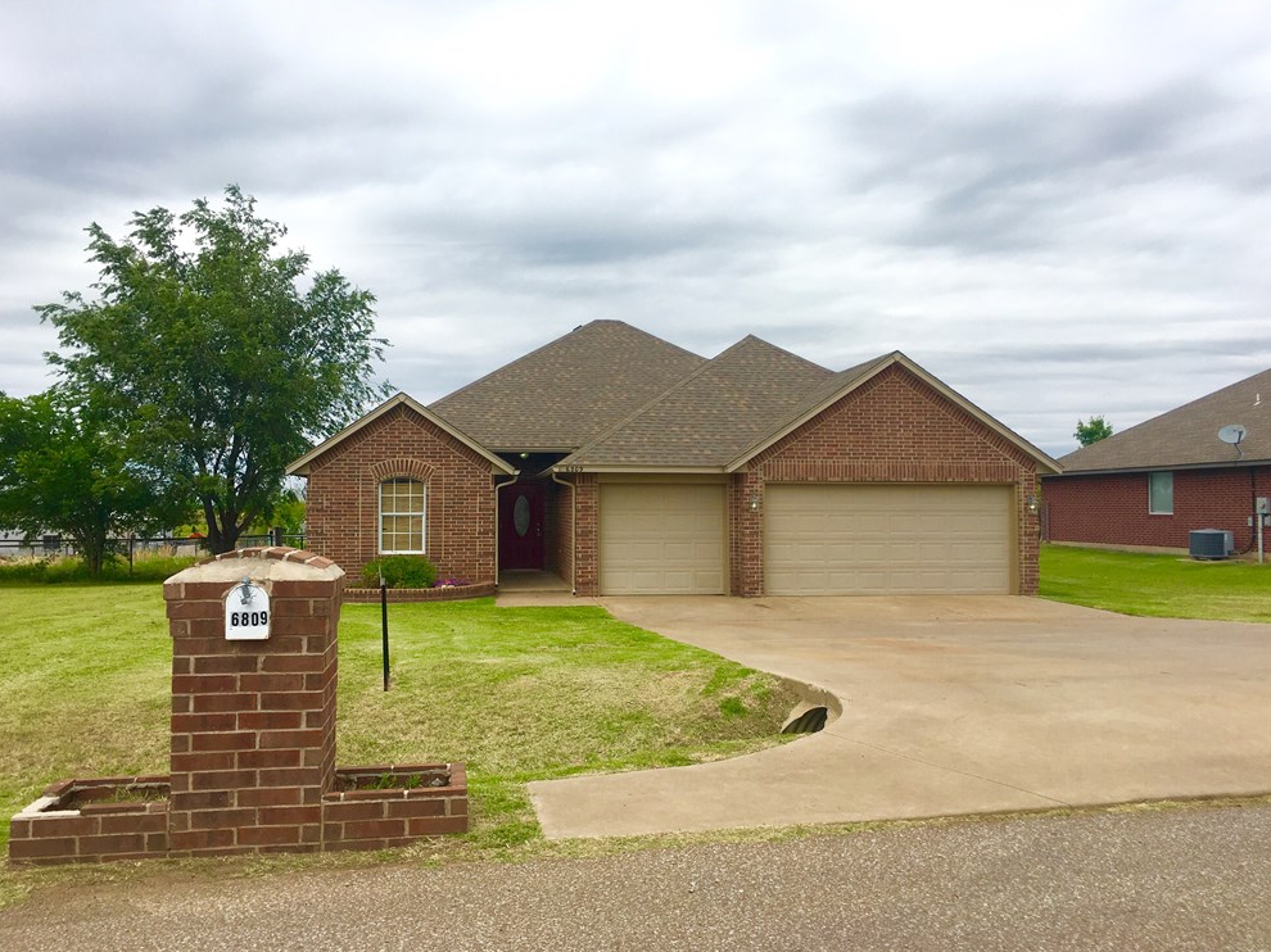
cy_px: 484
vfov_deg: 46.8
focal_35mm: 30
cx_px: 629
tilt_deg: +0.8
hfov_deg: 60.0
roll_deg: -0.5
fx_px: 1101
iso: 25
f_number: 2.2
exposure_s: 1/2481
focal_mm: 4.15
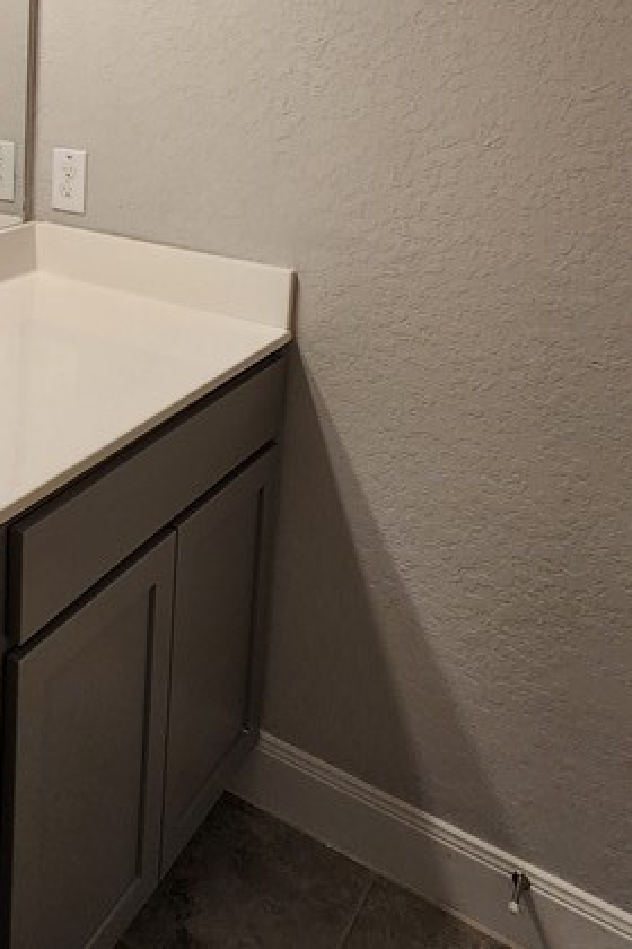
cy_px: 120
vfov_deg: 51.5
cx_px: 9
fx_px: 869
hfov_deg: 36.2
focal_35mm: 33
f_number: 2.2
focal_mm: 2.2
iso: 100
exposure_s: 1/60
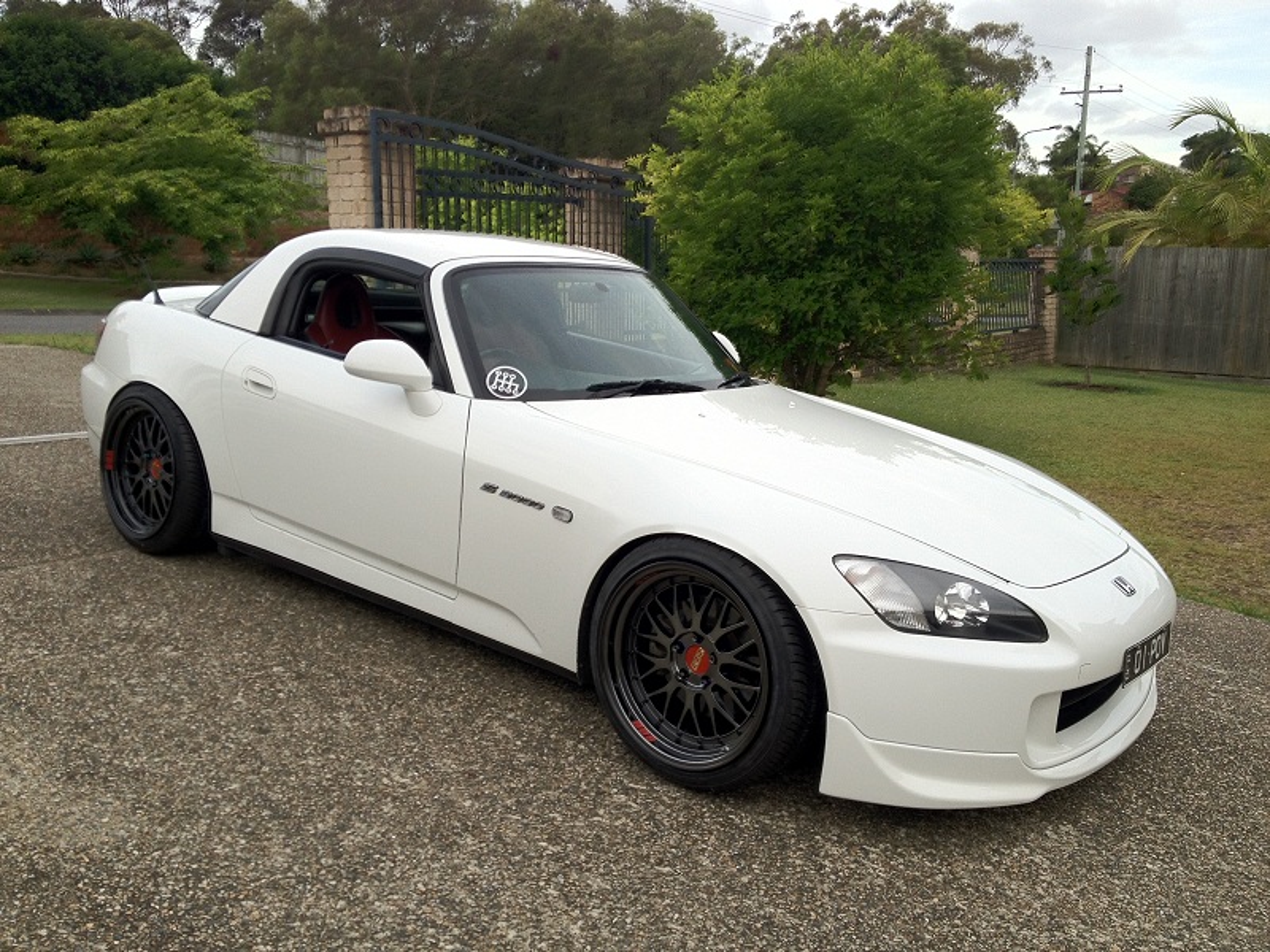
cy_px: 476
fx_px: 1284
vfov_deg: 40.7
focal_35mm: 35
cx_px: 635
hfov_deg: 52.6
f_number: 2.4
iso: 64
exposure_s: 1/421
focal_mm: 4.28
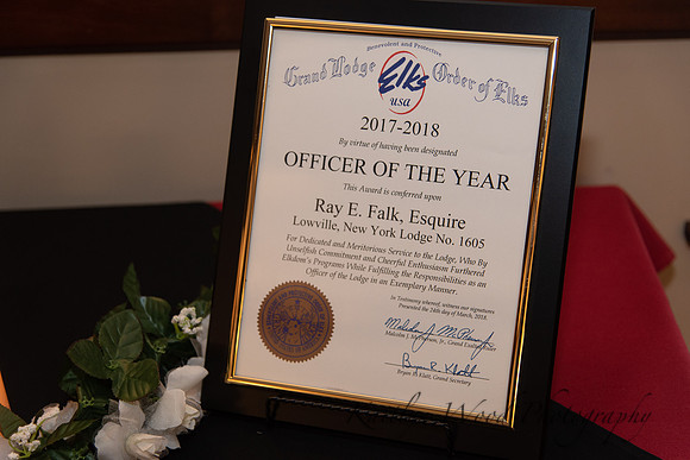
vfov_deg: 21.9
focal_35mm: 62
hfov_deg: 32.4
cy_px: 230
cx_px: 345
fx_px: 1189
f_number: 4
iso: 800
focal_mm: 62
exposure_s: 1/200
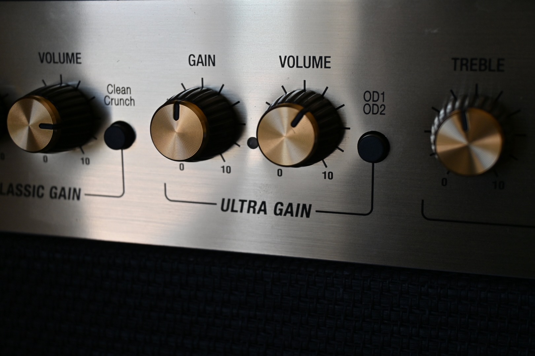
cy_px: 178
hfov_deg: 40.0
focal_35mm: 50
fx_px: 736
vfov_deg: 27.3
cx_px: 268
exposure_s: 1/250
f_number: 5
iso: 320
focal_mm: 33
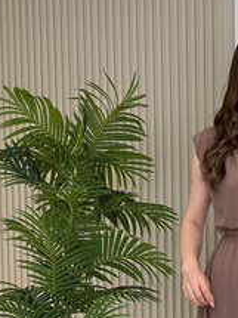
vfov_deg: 16.4
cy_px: 268
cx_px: 273
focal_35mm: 119
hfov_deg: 12.2
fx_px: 1092
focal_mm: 6.86
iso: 80
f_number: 1.78
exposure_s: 1/281
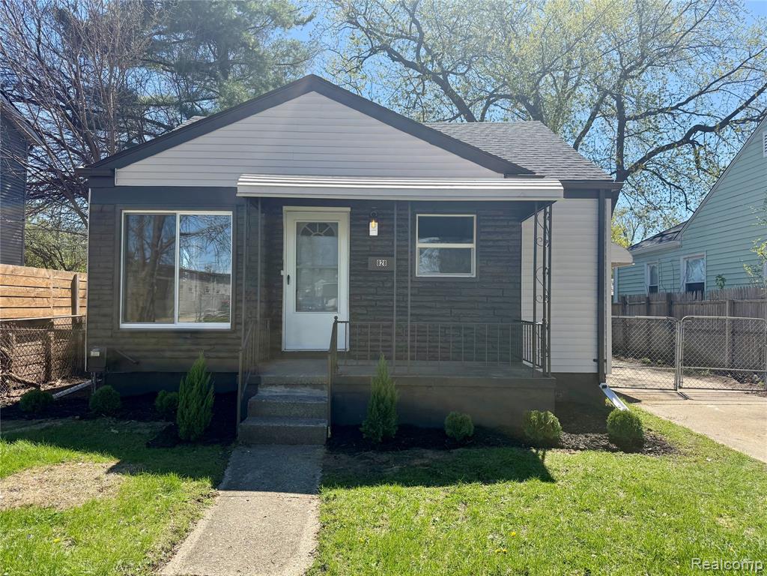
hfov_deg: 71.6
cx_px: 384
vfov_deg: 56.8
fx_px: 532
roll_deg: -0.9
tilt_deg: +2.6
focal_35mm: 24
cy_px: 288
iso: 100
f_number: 1.78
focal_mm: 6.76
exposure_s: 1/3145
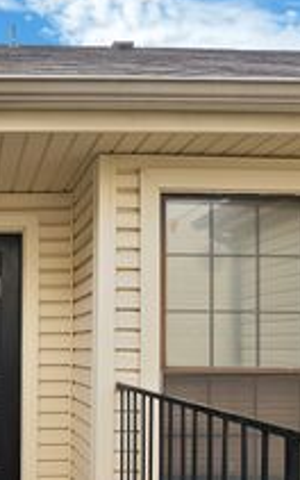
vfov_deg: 61.8
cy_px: 346
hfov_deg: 36.7
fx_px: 379
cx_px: -27
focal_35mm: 29
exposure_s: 1/100
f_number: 9
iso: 640
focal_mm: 12
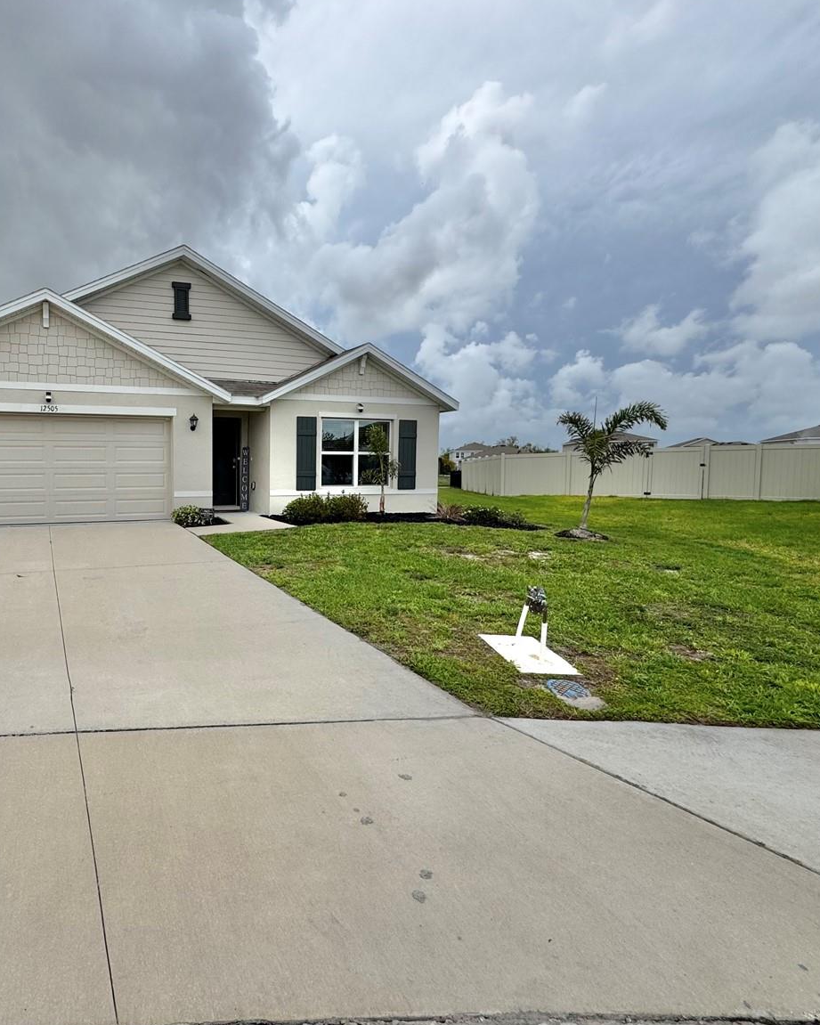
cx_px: 220
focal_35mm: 19
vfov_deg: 83.3
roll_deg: -0.4
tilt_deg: -4.3
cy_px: 510
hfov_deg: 67.0
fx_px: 576
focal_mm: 2.22
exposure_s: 1/2584
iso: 50
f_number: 2.2
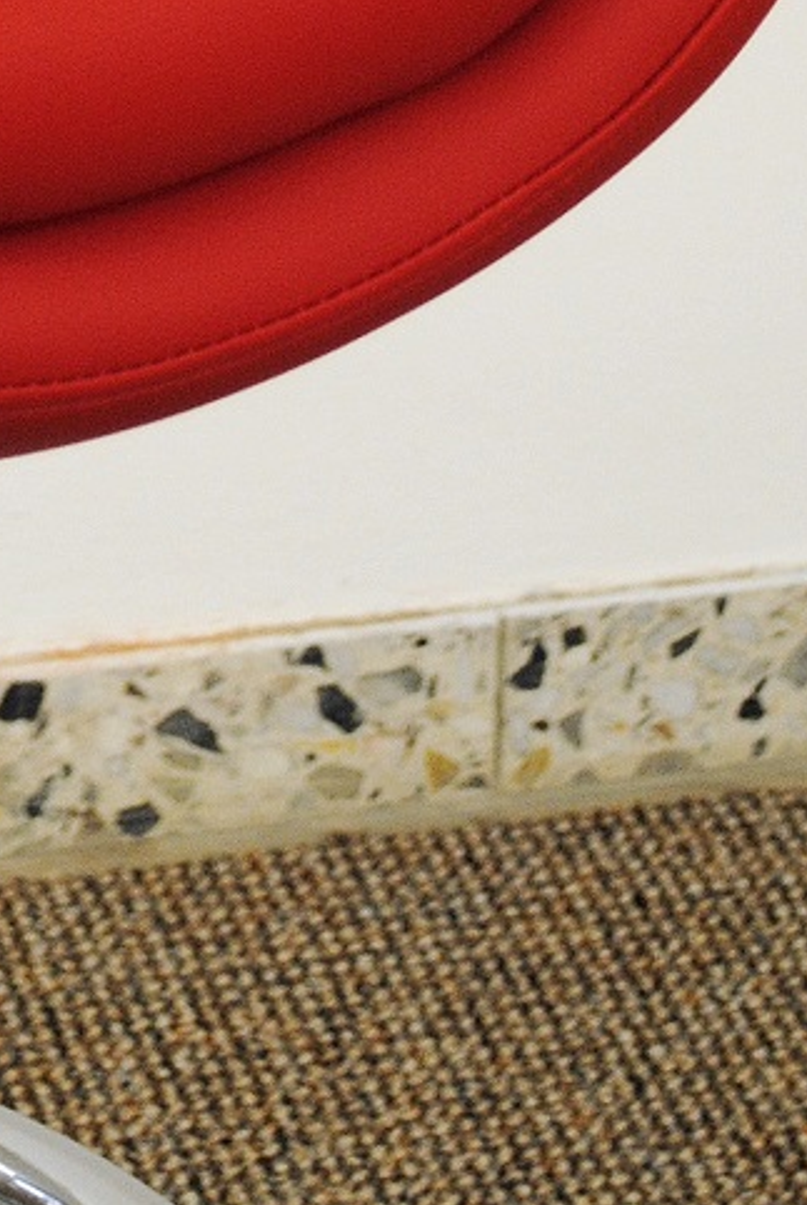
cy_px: -845
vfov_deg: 9.3
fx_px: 7102
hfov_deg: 6.4
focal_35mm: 212
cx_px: -497
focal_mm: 38
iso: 280
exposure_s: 1/30
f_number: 5
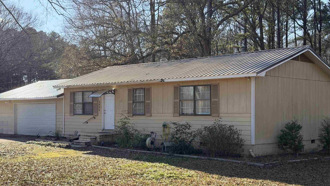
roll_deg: +0.0
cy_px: 107
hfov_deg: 39.2
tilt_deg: +0.3
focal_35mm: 53
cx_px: 164
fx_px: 464
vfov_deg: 22.6
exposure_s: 1/2208
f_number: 1.78
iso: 100
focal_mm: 6.76
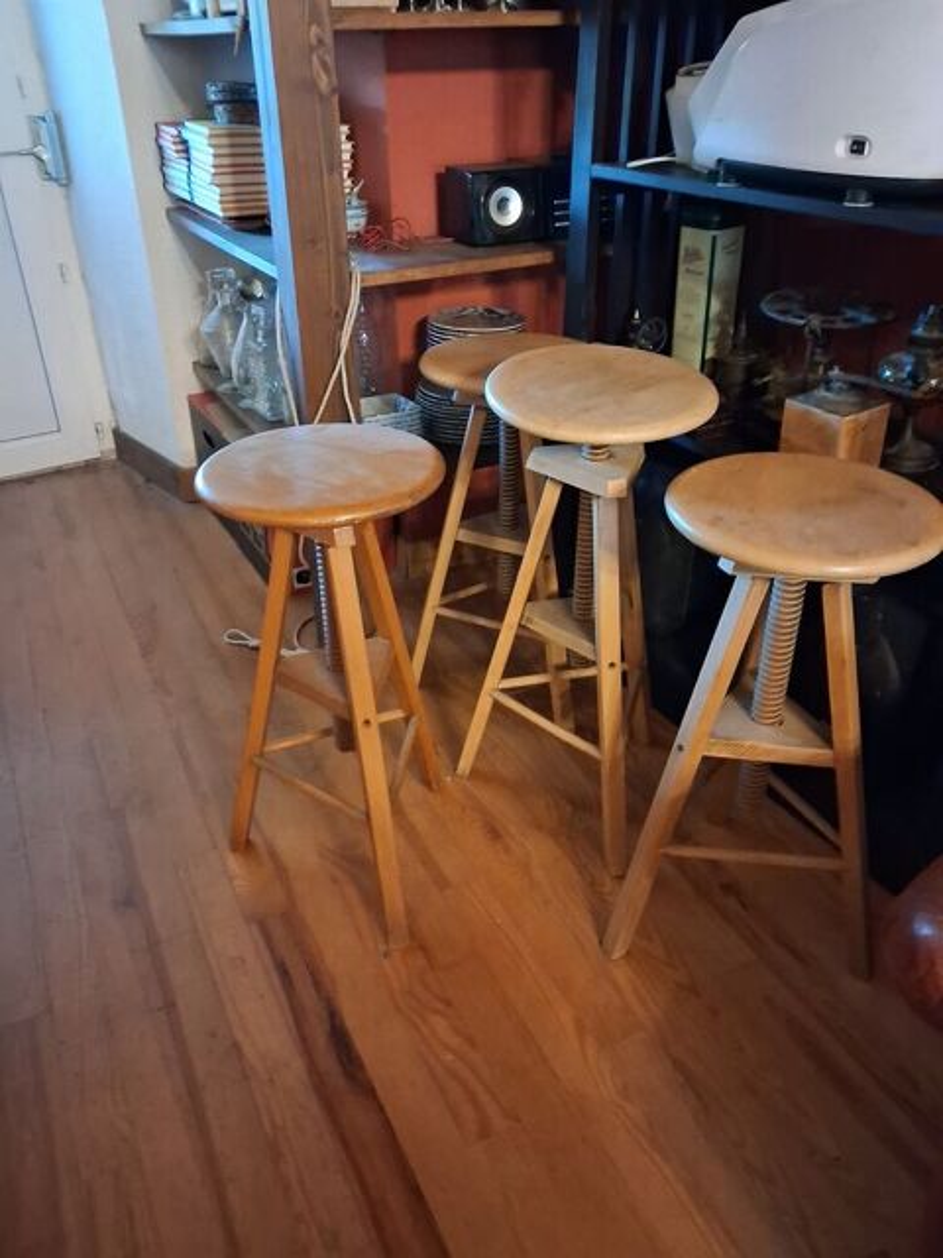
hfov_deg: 51.4
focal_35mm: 27
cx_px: 472
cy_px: 629
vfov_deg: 65.3
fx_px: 981
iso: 1000
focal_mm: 4
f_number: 1.8
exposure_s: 1/25
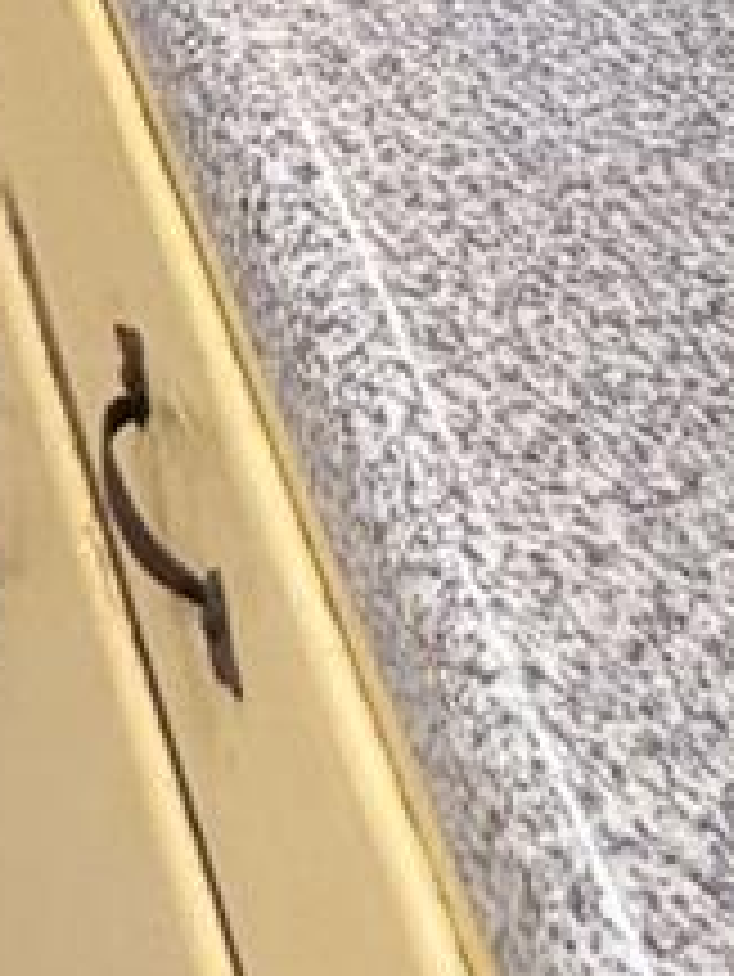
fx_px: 2796
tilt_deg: -0.6
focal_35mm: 99
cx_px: -1220
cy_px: -1709
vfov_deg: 12.4
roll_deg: +0.1
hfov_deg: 11.4
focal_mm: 2.22
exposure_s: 1/60
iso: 200
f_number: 2.2
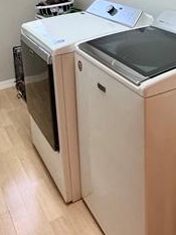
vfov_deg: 37.7
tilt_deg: -10.7
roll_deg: +2.1
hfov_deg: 30.7
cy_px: 11
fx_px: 312
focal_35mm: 46
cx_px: 140
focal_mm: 2.22
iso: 250
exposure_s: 1/120
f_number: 2.2
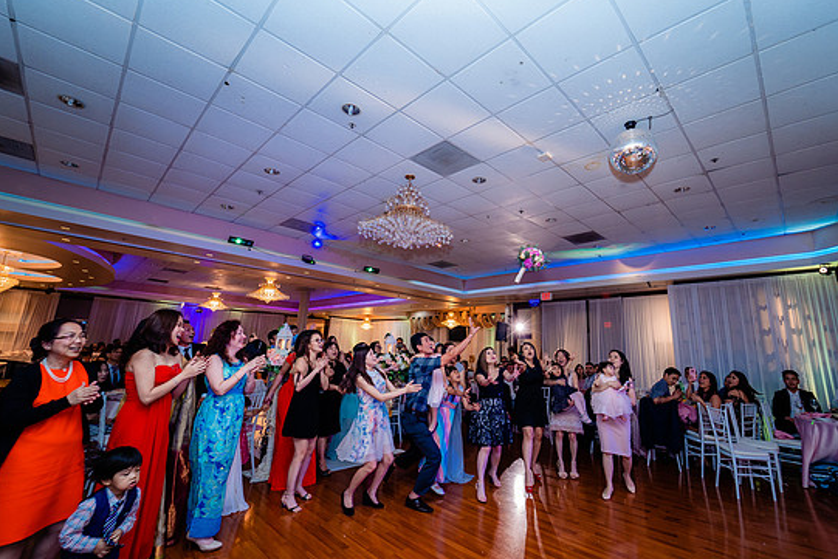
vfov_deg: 77.3
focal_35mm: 15
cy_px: 266
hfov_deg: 100.2
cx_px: 446
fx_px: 349
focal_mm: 14
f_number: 4.5
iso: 2000
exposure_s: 1/160
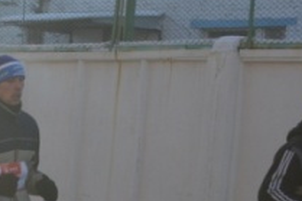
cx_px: -168
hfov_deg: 11.0
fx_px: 1501
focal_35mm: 179
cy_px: 274
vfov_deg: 7.6
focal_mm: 29
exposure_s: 1/200
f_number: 7.1
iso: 100
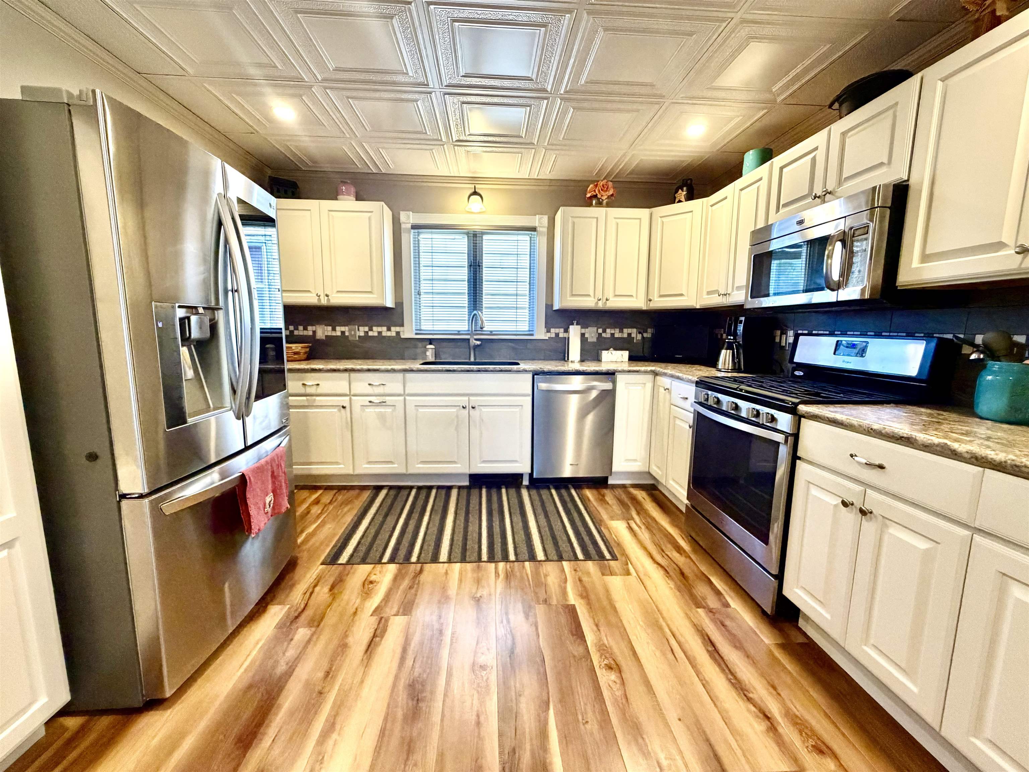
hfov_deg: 102.1
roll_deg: -0.7
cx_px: 514
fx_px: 416
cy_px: 386
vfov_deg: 85.7
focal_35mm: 14
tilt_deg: -7.1
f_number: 2.2
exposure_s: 1/60
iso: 500
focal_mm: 2.22
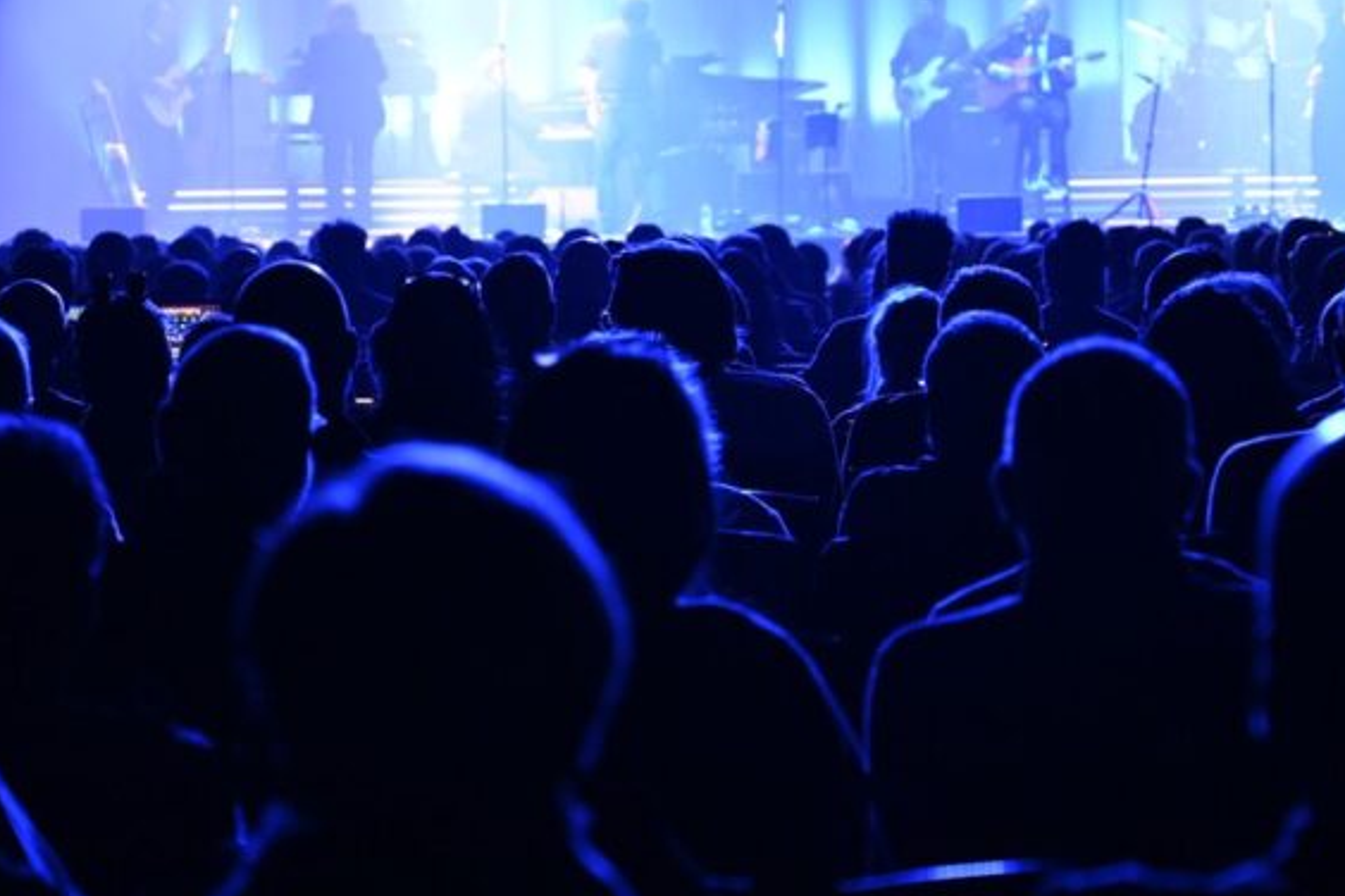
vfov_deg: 10.8
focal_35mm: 127
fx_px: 4744
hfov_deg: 16.1
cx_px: 870
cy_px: 374
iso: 8000
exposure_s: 1/200
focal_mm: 70
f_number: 4
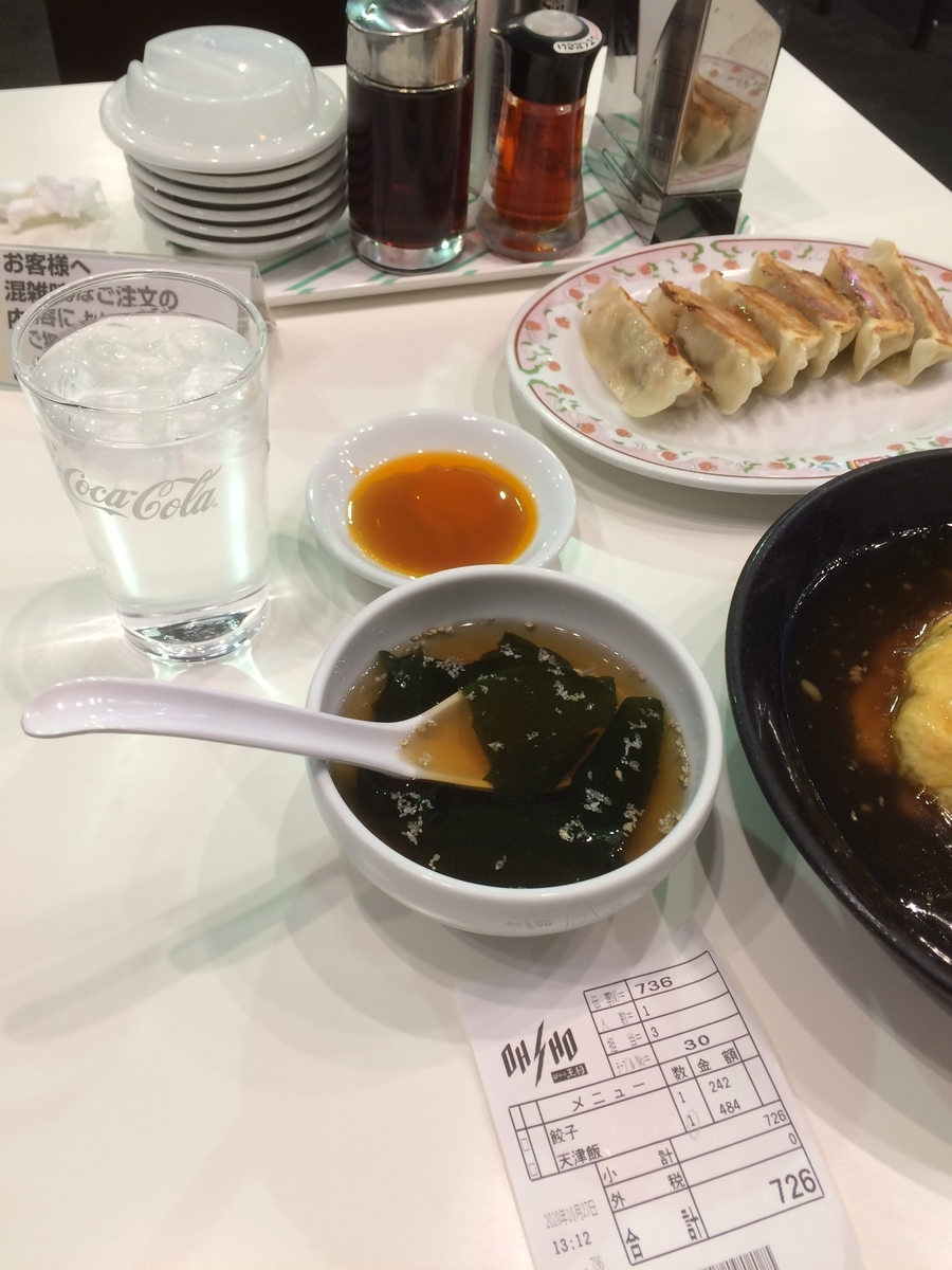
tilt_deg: -48.3
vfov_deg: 61.7
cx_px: 476
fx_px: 1063
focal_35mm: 29
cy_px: 635
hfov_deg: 48.2
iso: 40
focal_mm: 4.15
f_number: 2.2
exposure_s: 1/30
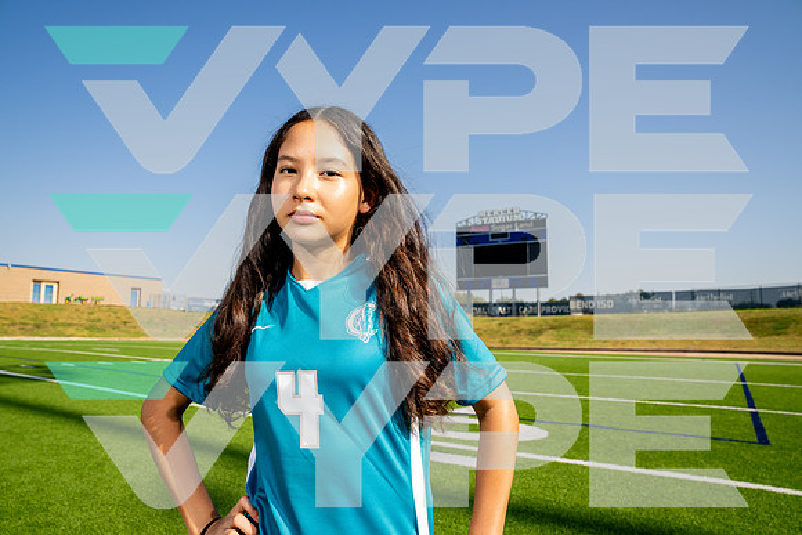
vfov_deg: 53.2
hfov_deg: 73.7
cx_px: 401
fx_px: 535
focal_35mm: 24
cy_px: 268
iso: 50
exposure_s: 1/125
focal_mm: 24
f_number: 7.1
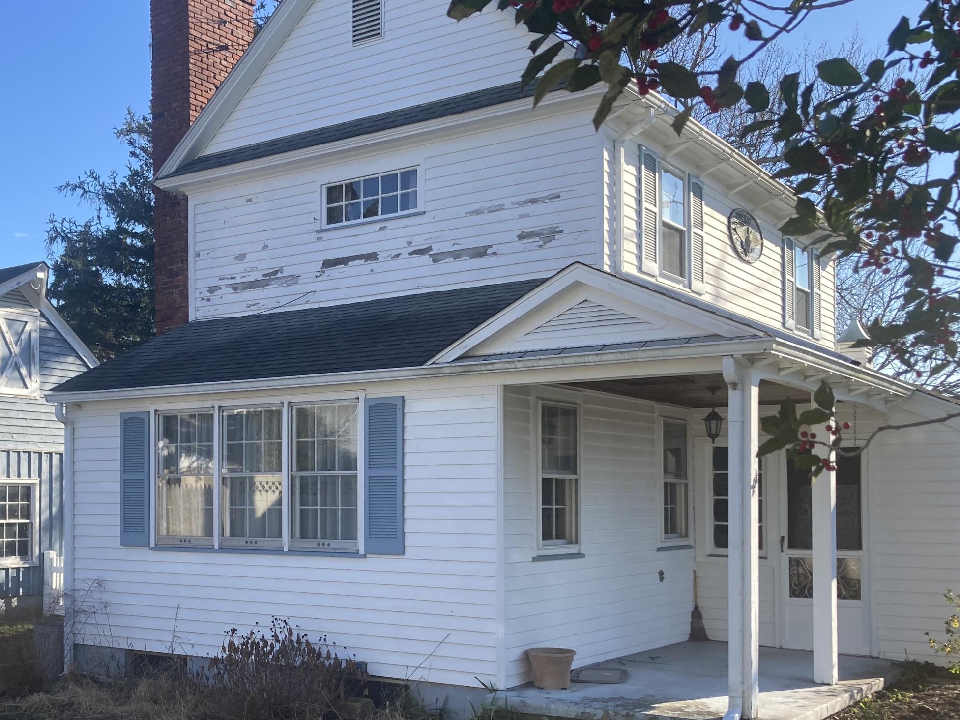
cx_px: 317
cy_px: 498
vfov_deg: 33.2
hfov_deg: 43.2
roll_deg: -0.2
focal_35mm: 43
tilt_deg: +1.5
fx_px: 1193
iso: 20
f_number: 1.8
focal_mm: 3.99
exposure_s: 1/813
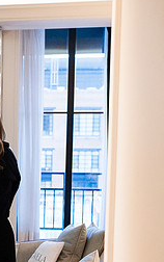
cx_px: -125
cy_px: 195
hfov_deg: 14.2
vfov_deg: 24.9
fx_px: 585
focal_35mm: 82
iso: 4500
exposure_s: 1/160
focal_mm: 35
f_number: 3.2
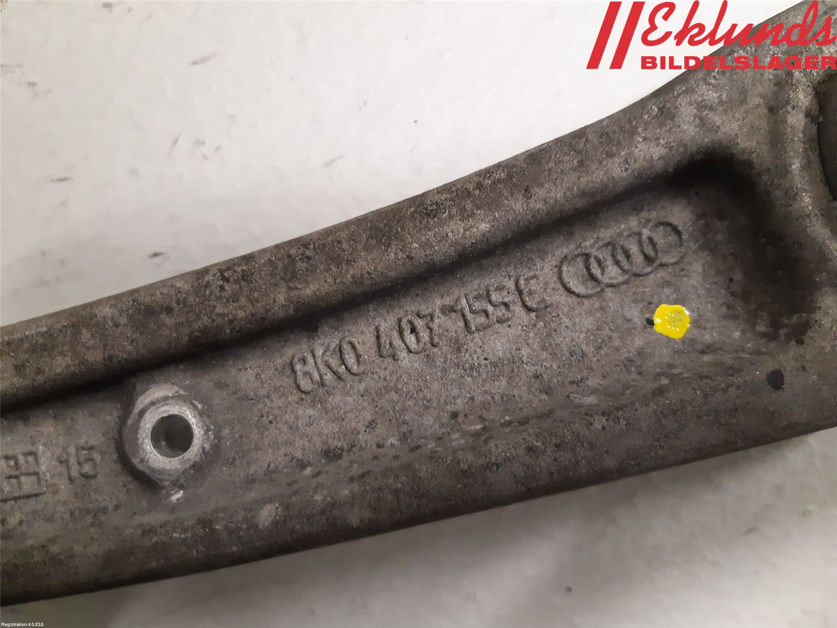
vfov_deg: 53.1
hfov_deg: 67.3
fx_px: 629
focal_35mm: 26
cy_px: 314
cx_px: 418
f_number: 1.7
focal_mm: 3.93
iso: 250
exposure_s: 1/33
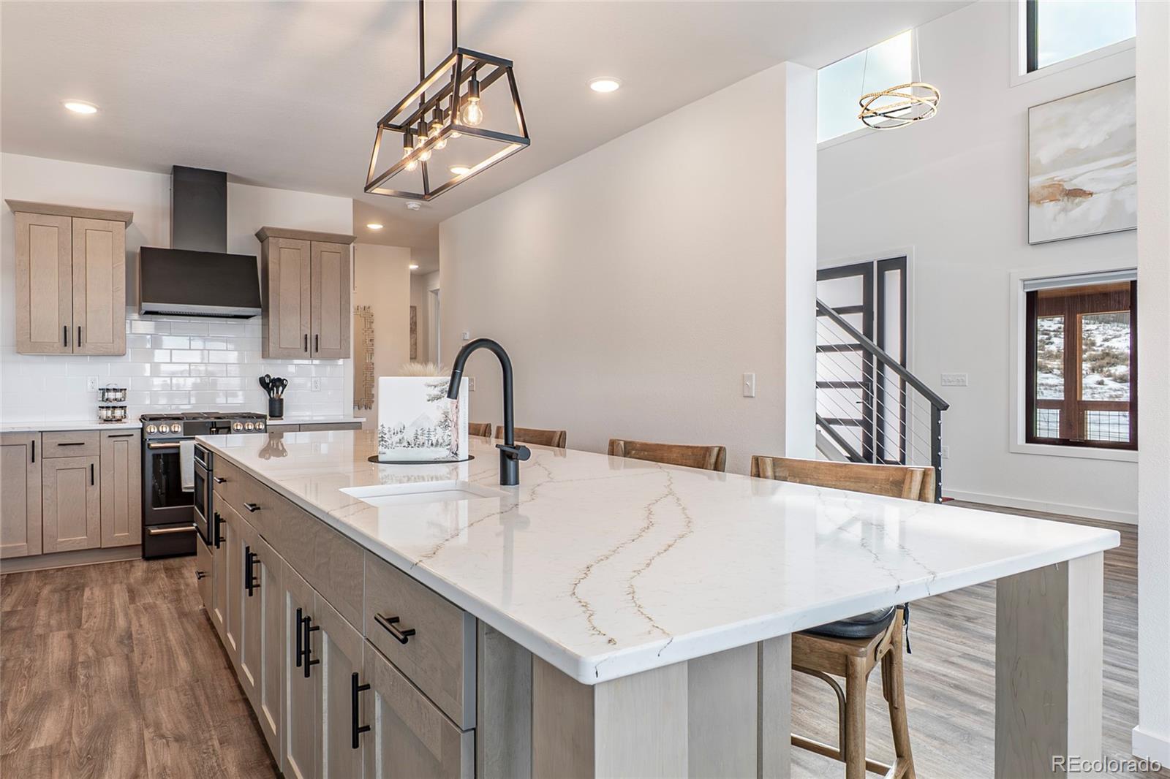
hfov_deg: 81.2
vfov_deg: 59.5
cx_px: 585
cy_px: 390
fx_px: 682
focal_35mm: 21
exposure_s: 1/4
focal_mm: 14
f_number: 10
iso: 100
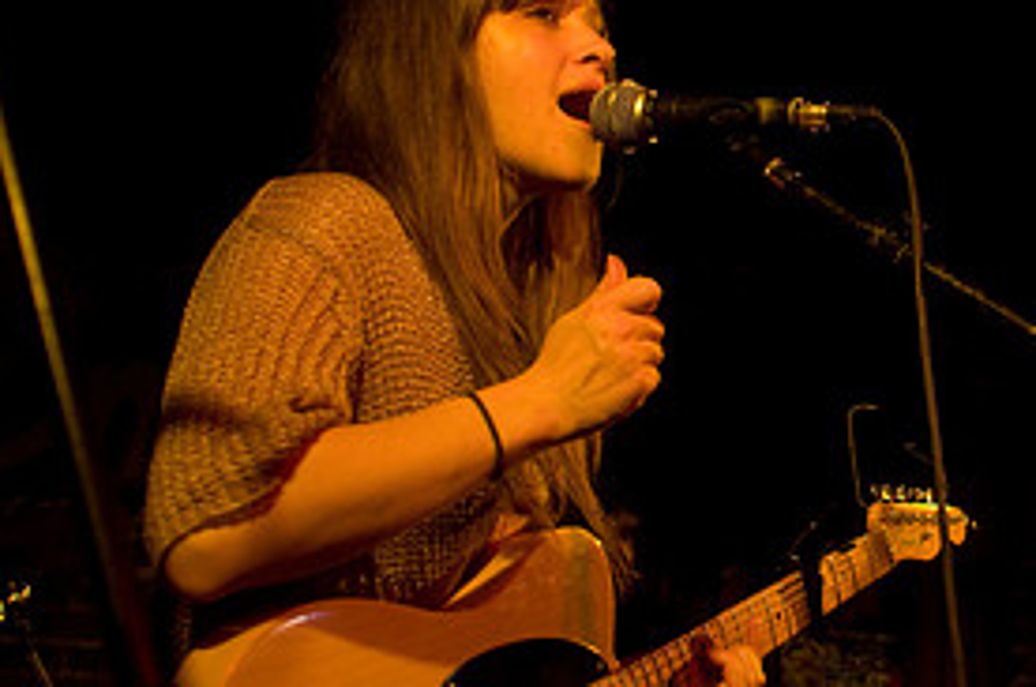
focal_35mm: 63
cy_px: 238
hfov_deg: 30.0
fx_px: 1810
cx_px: 1013
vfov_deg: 21.4
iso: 1000
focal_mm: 20
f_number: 2.8
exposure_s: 1/125
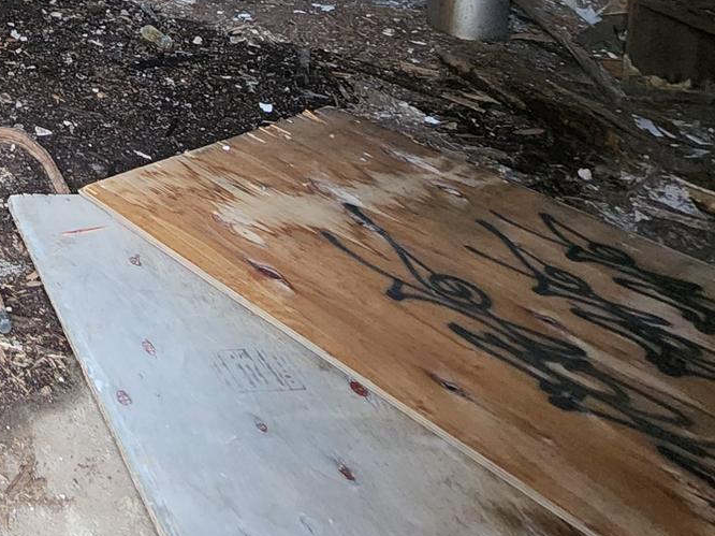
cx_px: -187
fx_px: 826
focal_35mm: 40
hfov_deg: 34.8
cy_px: -285
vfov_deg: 25.8
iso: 400
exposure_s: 1/60
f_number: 2.2
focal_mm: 2.2
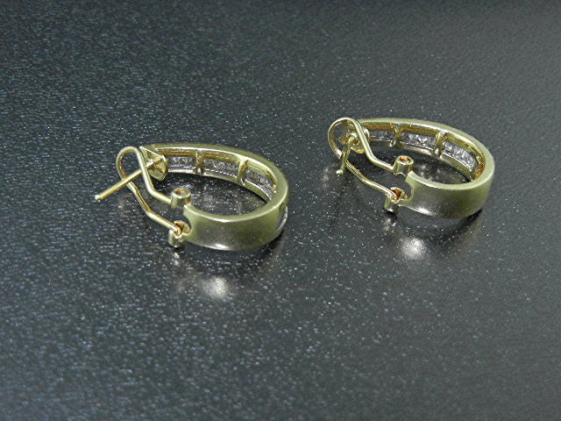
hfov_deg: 28.6
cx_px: 280
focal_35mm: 68
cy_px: 210
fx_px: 1102
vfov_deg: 21.6
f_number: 8.2
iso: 800
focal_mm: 12.2
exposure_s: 1/30
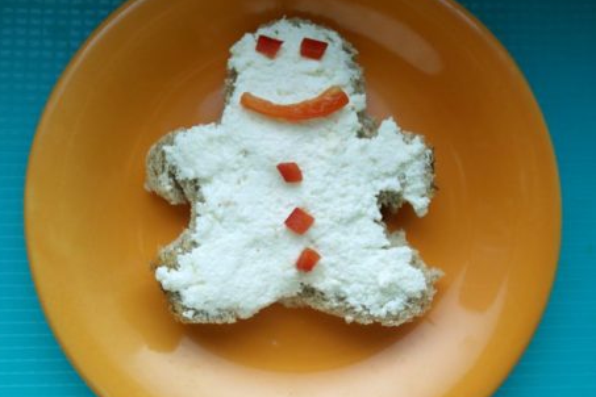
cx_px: 297
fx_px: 579
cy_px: 197
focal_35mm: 35
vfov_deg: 37.9
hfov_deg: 54.4
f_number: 3.5
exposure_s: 1/80
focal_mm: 22
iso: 400
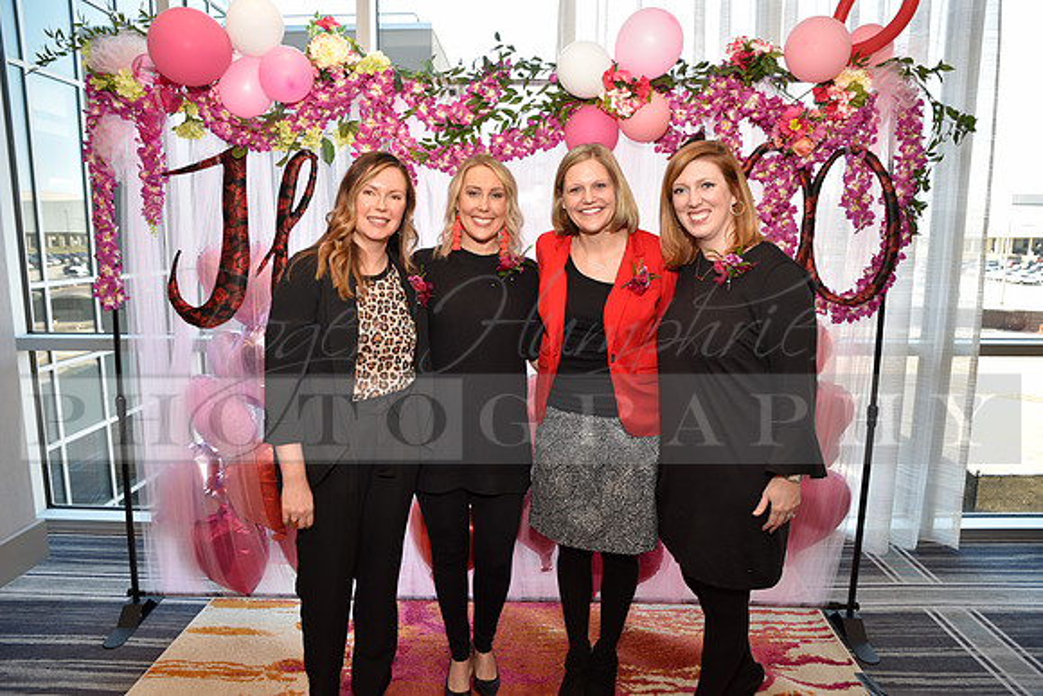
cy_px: 348
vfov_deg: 53.2
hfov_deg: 73.7
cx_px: 522
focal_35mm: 24
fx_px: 695
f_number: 5
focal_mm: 24
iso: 200
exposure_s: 1/60
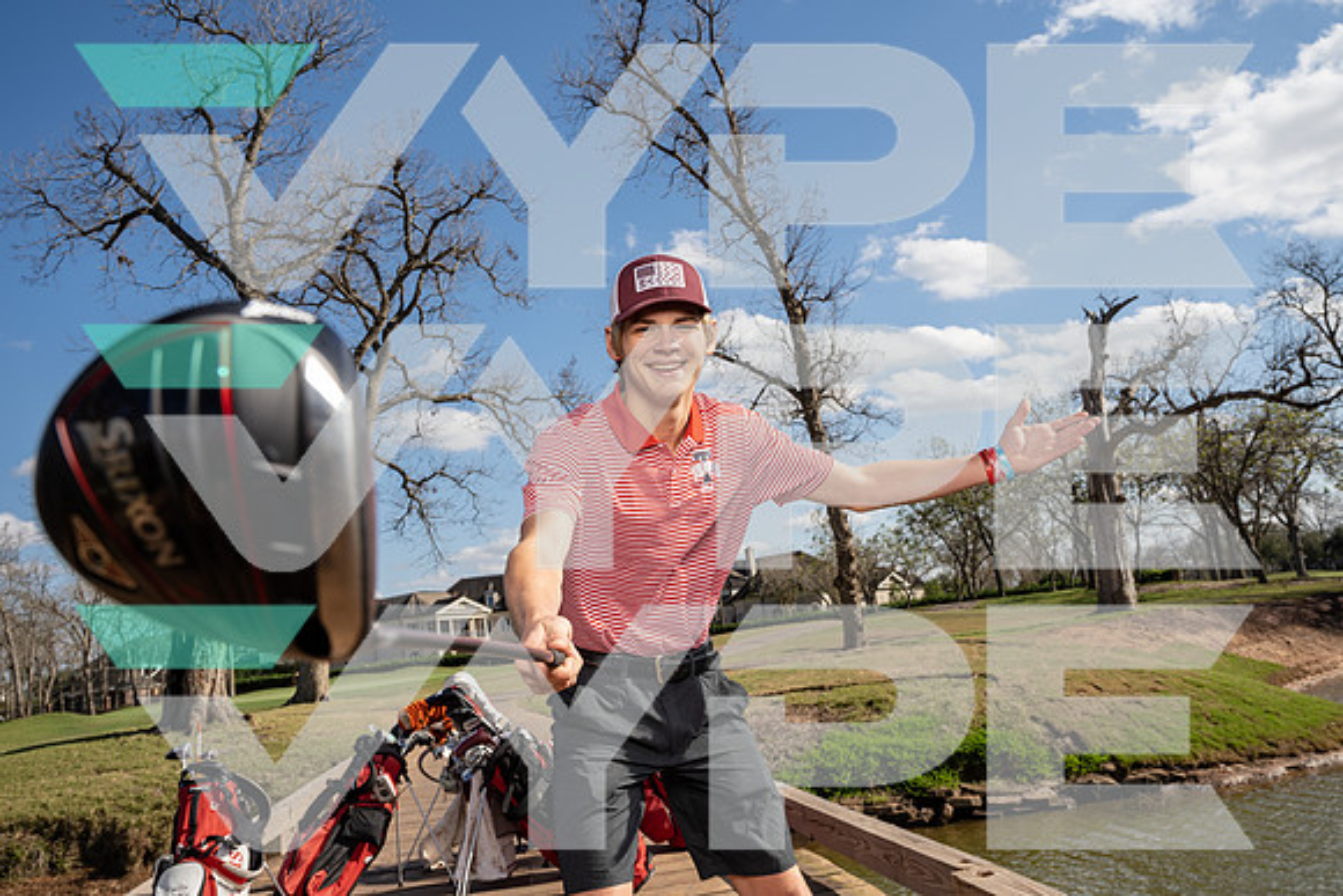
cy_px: 448
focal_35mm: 30
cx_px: 672
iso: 125
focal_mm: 30
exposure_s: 1/250
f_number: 8
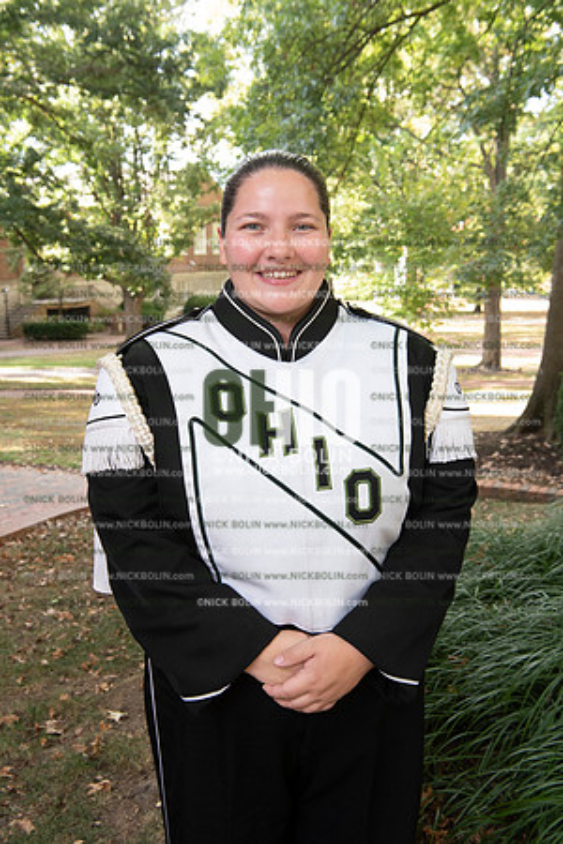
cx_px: 282
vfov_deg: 48.5
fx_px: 938
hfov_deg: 33.4
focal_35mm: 40
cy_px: 422
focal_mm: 40
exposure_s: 1/100
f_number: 8
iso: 800
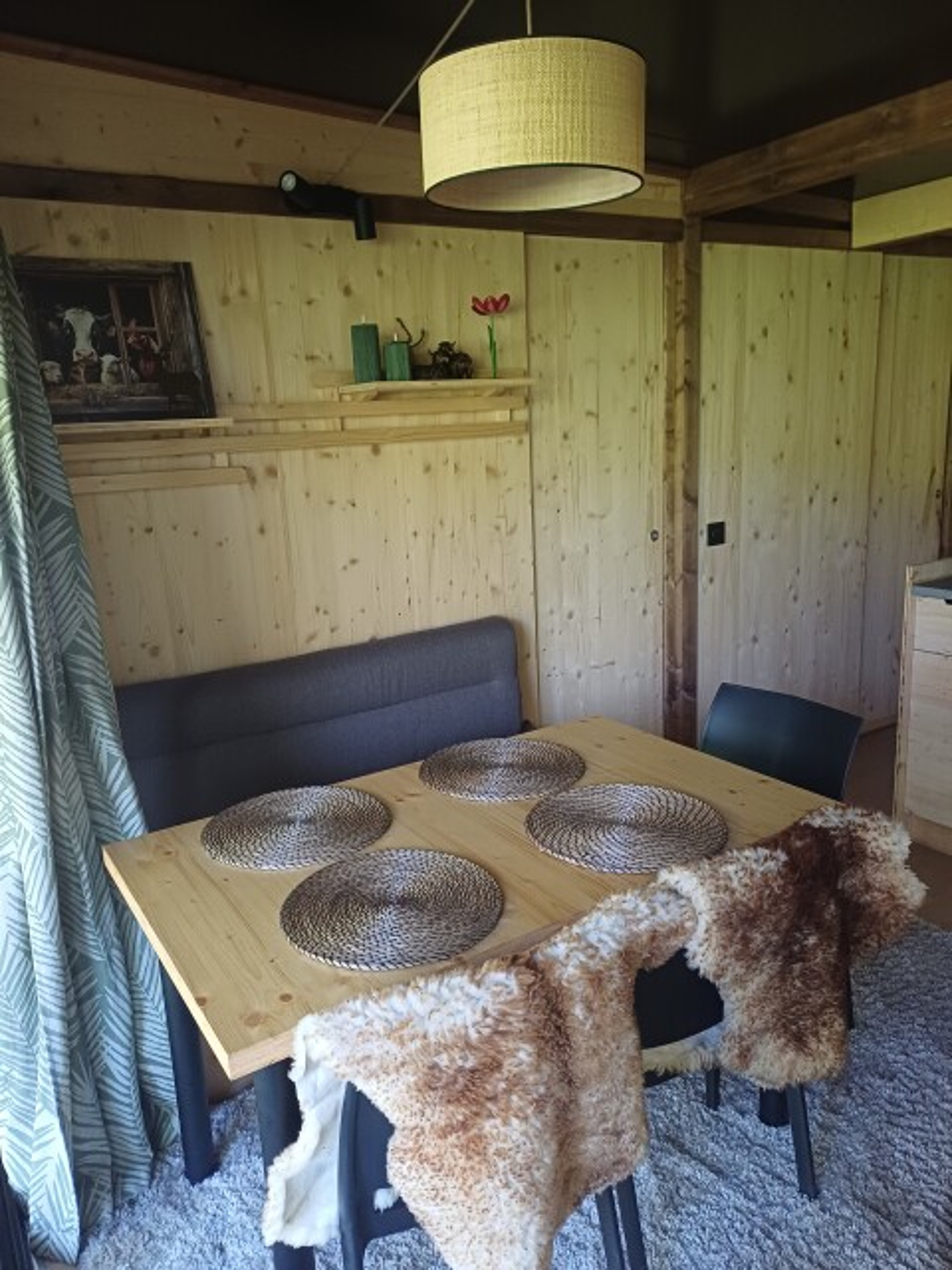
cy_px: 635
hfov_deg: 54.9
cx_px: 476
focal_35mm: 25
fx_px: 917
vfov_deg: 69.4
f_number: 1.8
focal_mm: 4.65
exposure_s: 1/50
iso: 400
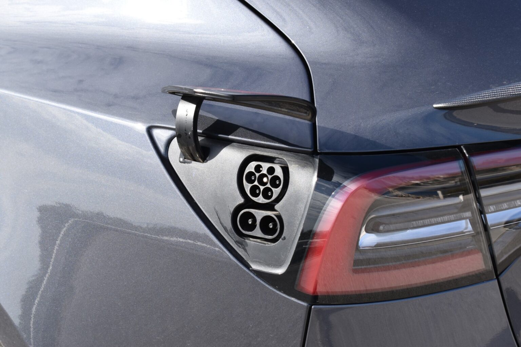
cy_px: 174
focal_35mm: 63
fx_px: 912
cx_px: 260
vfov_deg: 21.6
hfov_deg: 31.9
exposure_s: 1/320
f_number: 9
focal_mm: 42
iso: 200
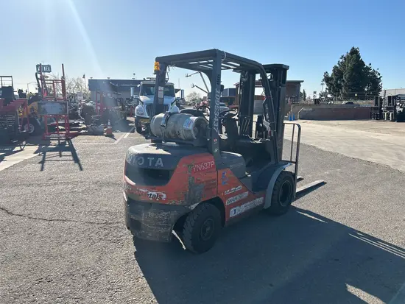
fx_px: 304
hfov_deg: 67.3
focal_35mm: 26
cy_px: 152
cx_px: 202
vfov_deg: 53.1
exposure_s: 1/4630
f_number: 1.5
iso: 50
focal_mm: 5.7
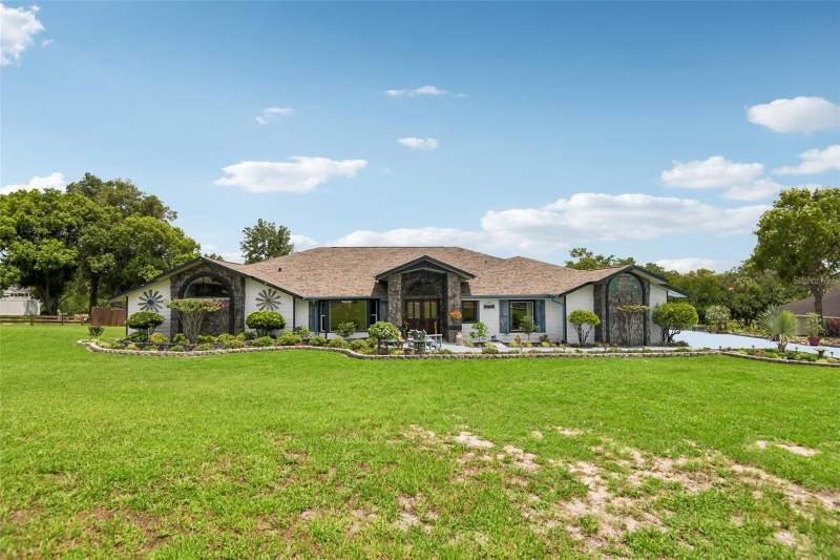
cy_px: 280
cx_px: 420
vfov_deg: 73.7
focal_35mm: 16
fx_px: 373
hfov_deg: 96.7
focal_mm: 16
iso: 400
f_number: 8
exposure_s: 1/2500
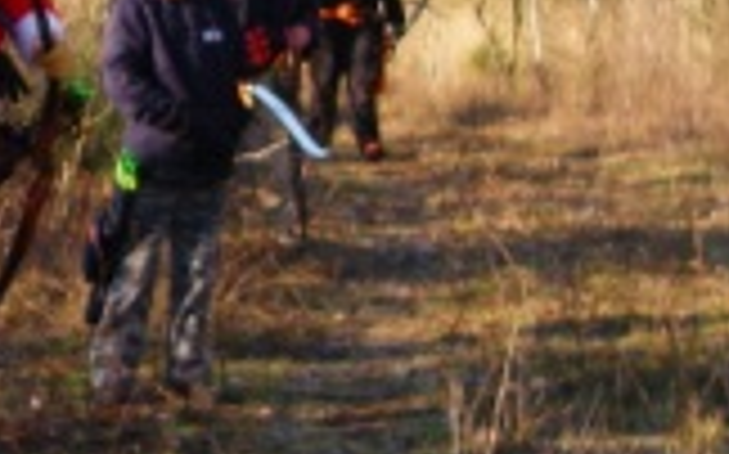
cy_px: 63
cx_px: -76
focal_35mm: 129
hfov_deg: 15.7
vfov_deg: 10.1
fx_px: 2561
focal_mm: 7.3
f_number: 3.4
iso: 64
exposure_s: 1/160
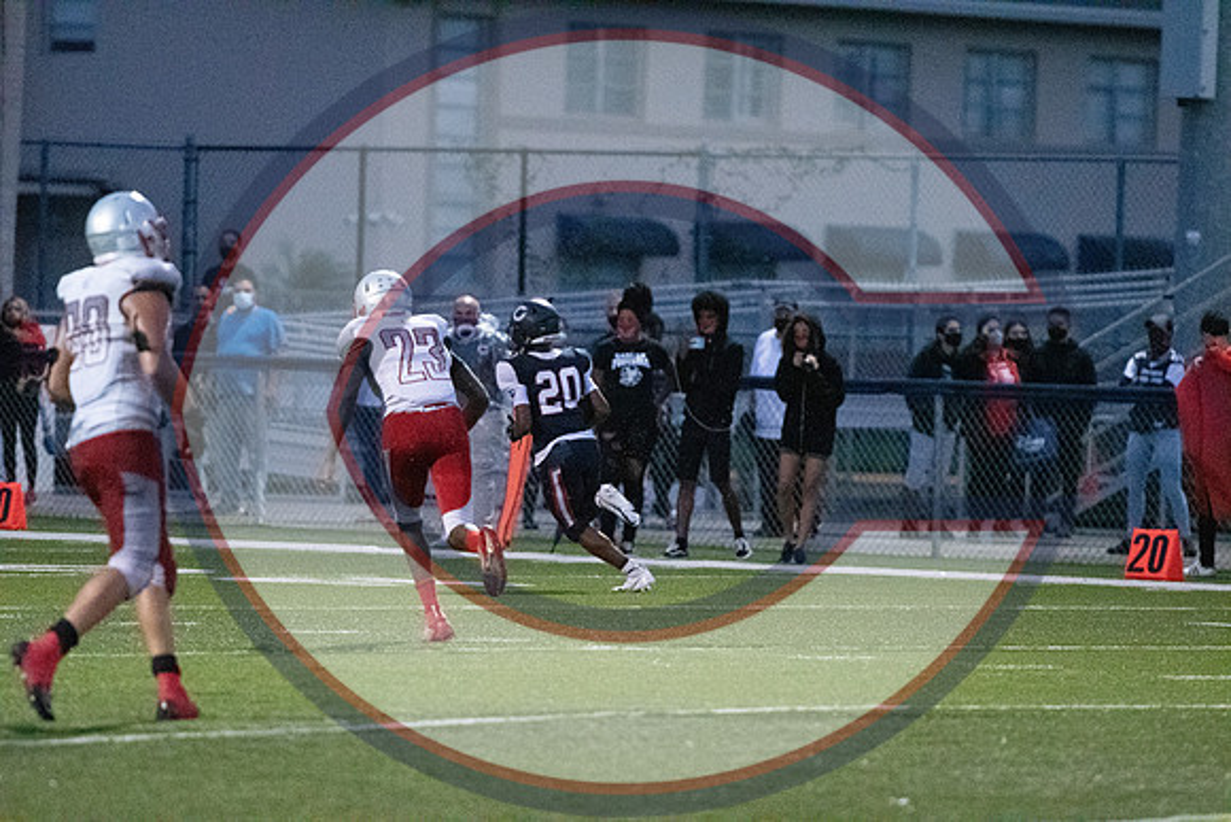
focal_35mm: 292
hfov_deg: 7.0
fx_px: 10004
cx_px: 616
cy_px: 411
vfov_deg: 4.7
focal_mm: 195
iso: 32000
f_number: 2.8
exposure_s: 1/2500
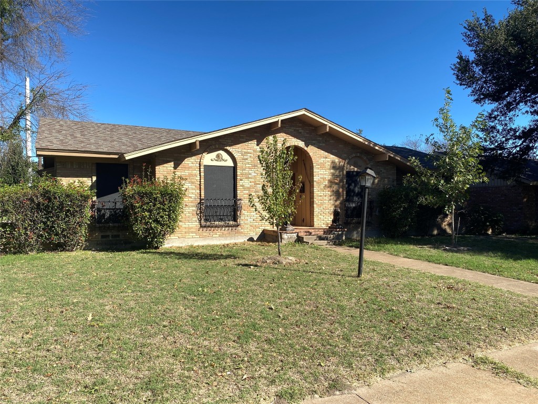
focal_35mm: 26
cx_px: 269
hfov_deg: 67.3
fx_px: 404
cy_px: 202
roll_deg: +0.7
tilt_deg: +0.8
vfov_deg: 53.1
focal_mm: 4.25
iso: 32
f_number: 1.8
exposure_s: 1/1300
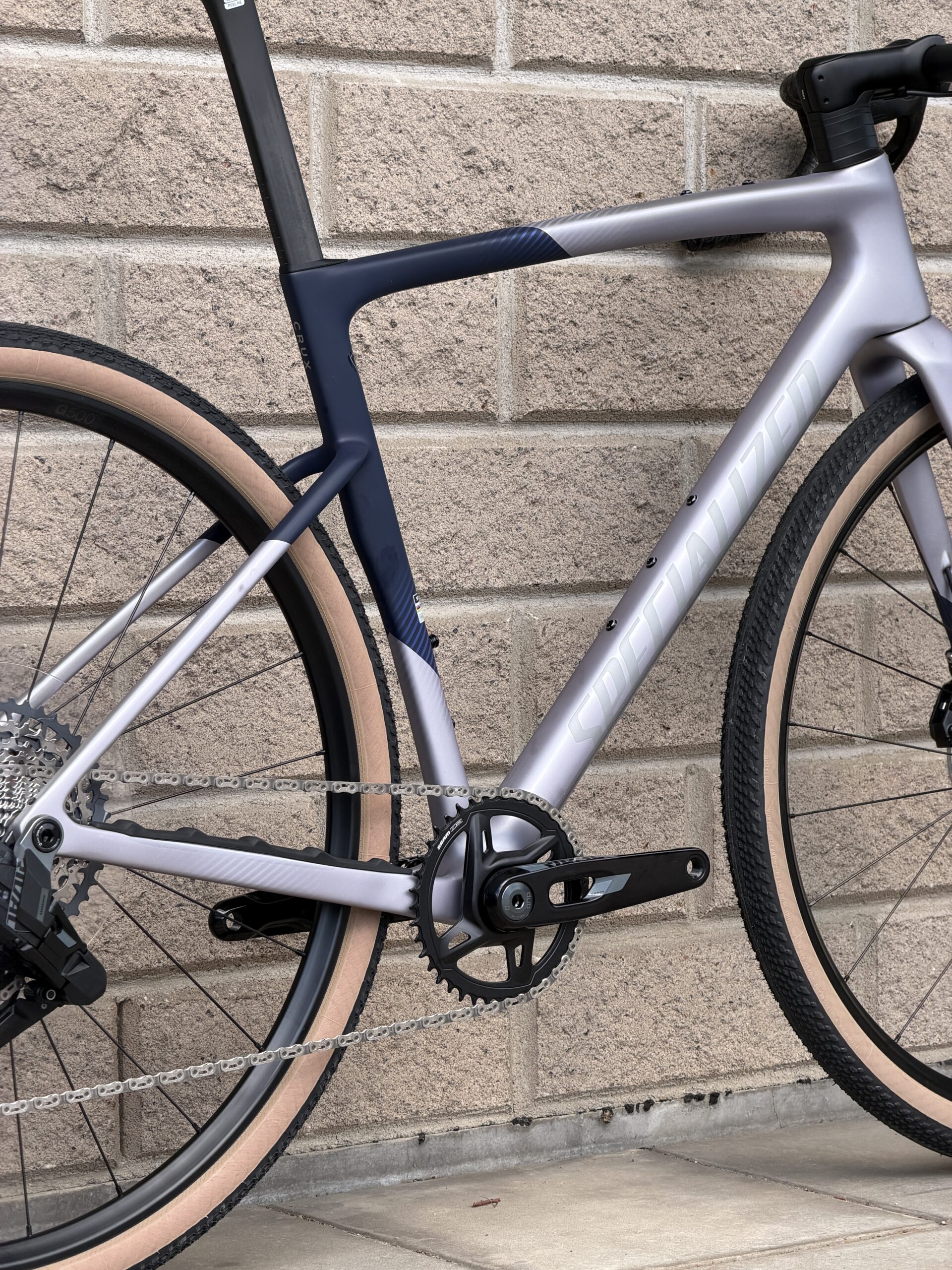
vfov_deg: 19.6
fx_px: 3667
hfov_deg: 14.8
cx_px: 476
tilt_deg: -3.3
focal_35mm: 100
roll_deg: +0.7
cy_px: 635
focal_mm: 16.89
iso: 50
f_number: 2.8
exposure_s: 1/363
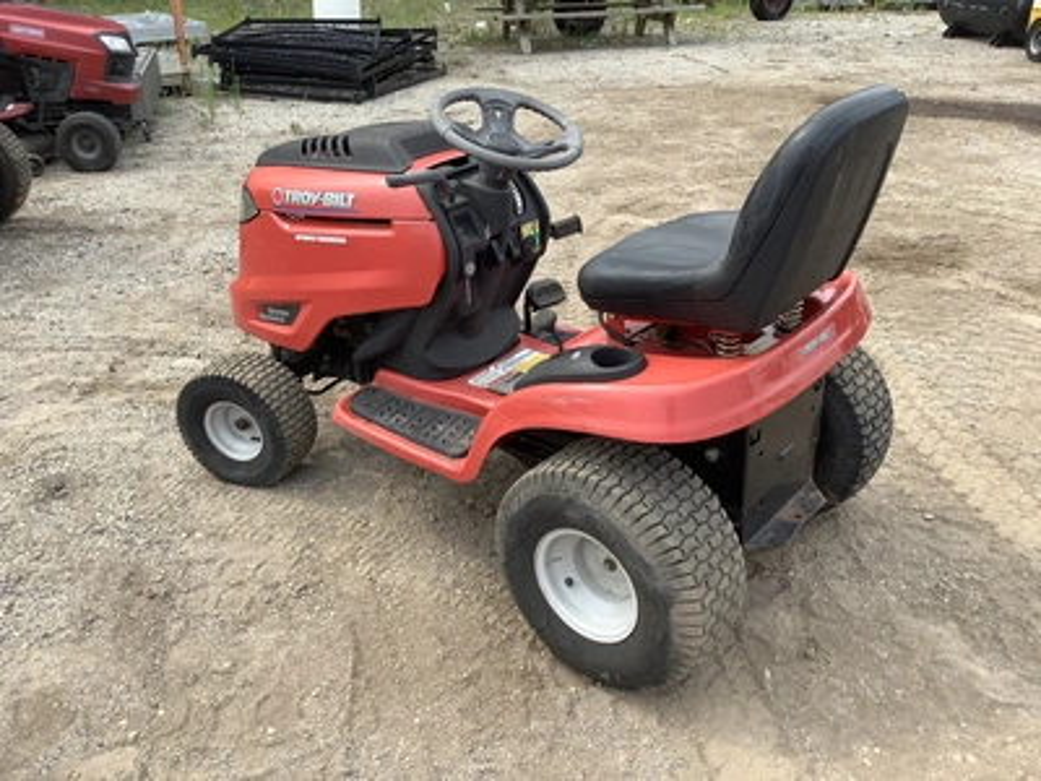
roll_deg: +0.1
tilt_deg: -26.7
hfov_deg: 58.4
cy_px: 390
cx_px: 520
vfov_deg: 45.4
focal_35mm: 31
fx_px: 932
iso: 25
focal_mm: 3.3
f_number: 2.4
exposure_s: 1/431
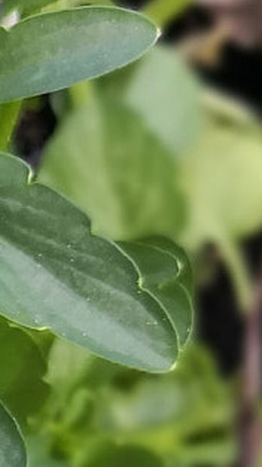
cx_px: -493
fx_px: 1858
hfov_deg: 7.3
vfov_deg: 12.9
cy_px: 860
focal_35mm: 150
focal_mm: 3.95
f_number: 4
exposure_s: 1/112
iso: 50
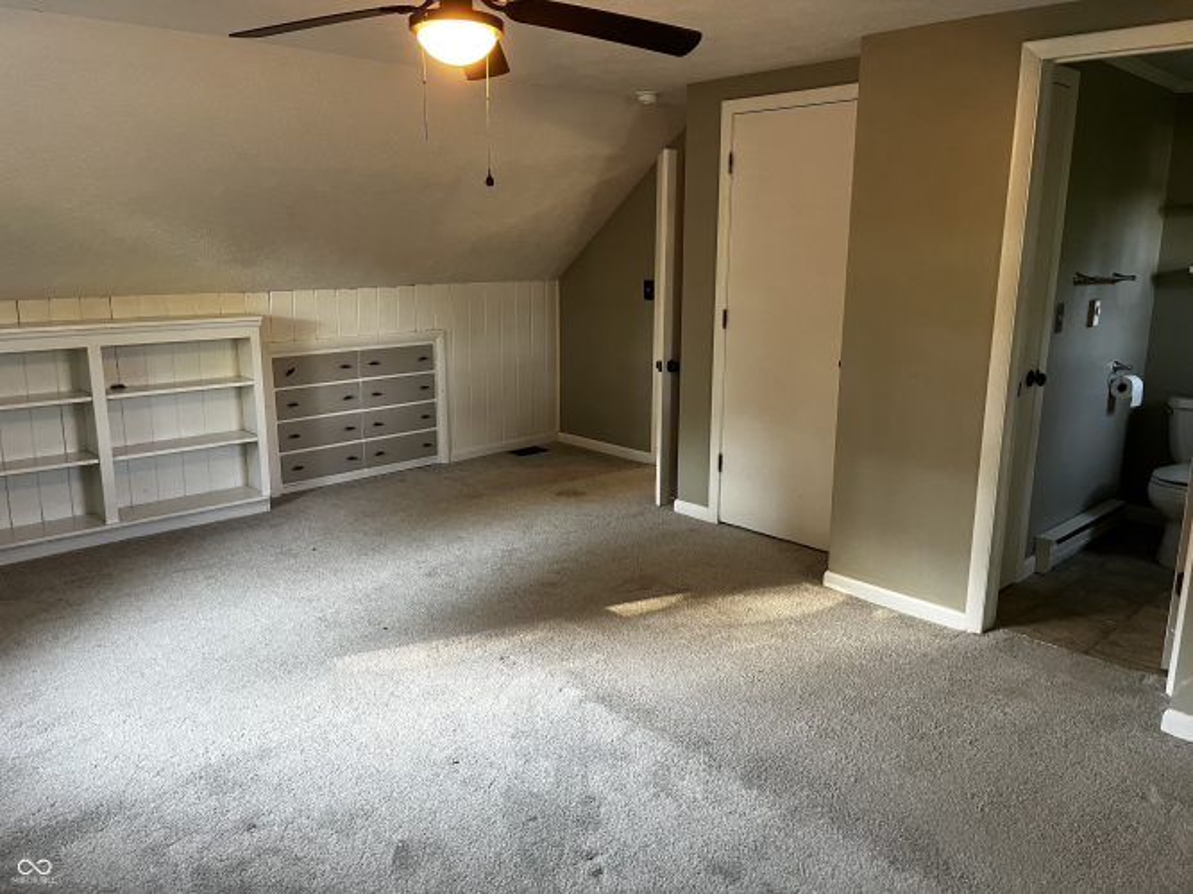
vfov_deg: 53.0
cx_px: 596
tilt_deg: -12.0
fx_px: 896
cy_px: 447
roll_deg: +0.0
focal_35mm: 26
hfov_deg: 67.3
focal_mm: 5.1
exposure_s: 1/60
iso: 200
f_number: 1.6
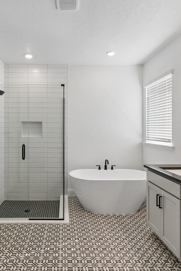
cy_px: 134
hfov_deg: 54.5
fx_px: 173
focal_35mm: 23
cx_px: 67
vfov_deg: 76.1
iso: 100
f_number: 7.1
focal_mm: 10
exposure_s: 1/50
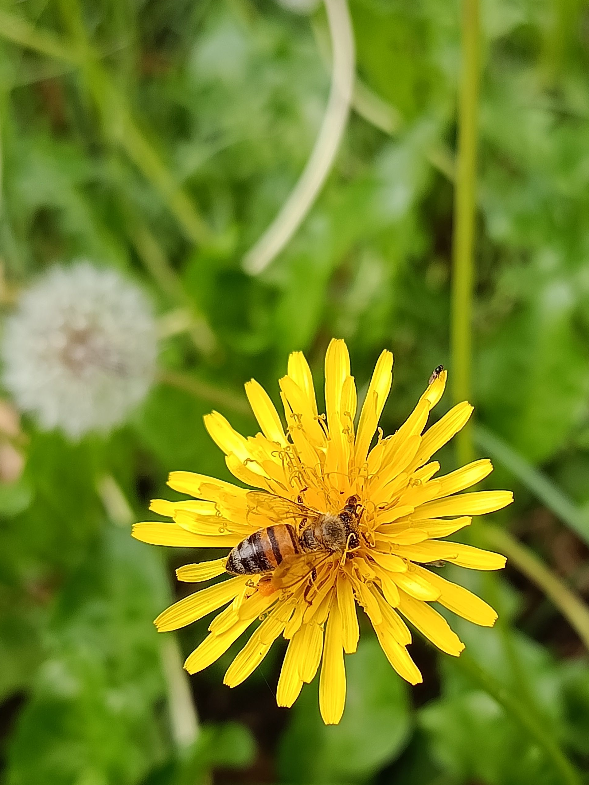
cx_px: 389
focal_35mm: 61
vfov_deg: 31.3
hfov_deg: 23.9
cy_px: 551
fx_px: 1384
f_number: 1.7
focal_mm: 5.24
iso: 122
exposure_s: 1/120
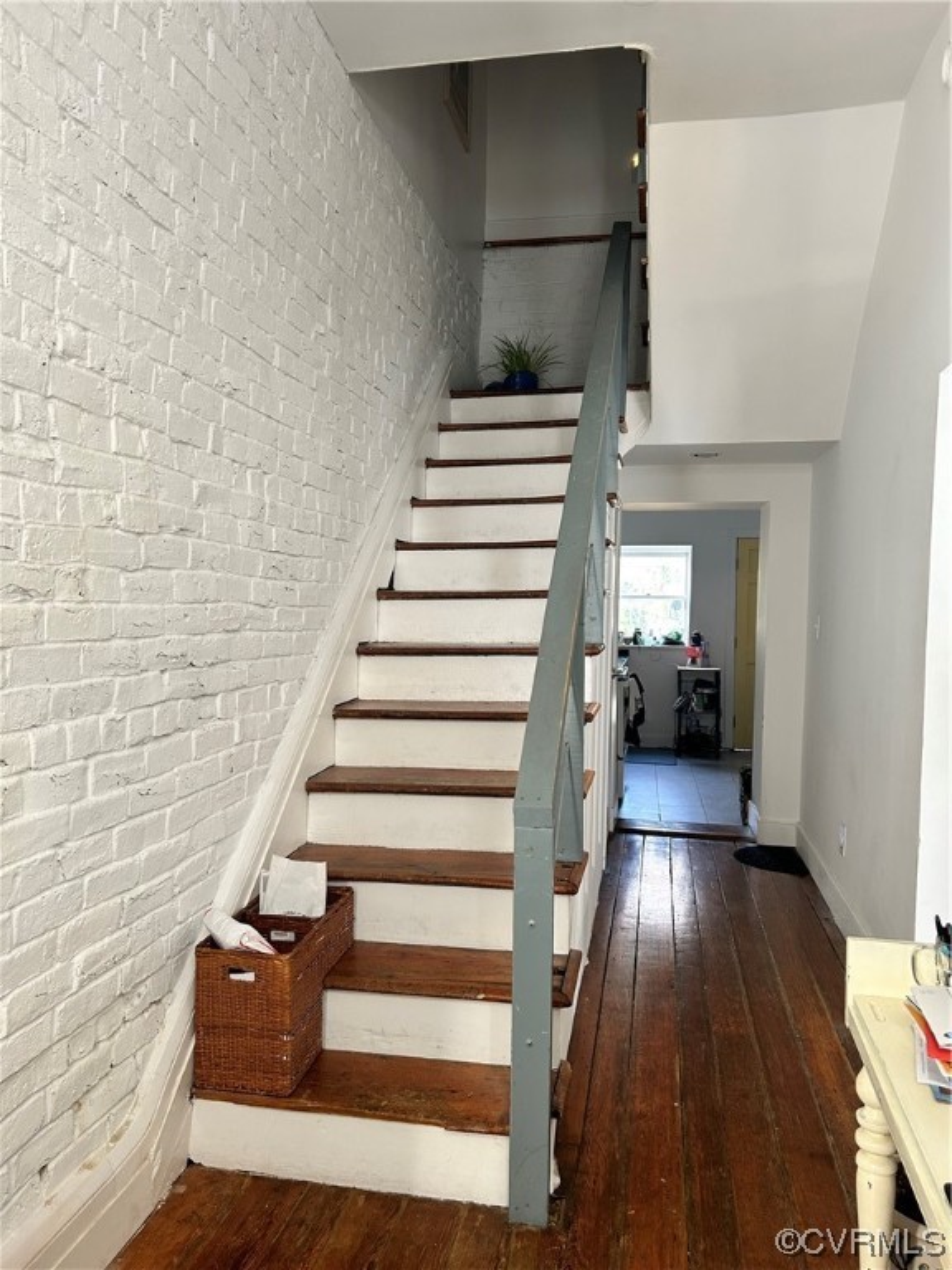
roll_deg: -0.7
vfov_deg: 67.3
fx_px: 953
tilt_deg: -3.1
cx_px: 476
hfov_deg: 53.1
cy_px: 635
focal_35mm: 26
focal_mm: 5.7
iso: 160
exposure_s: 1/60
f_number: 1.5
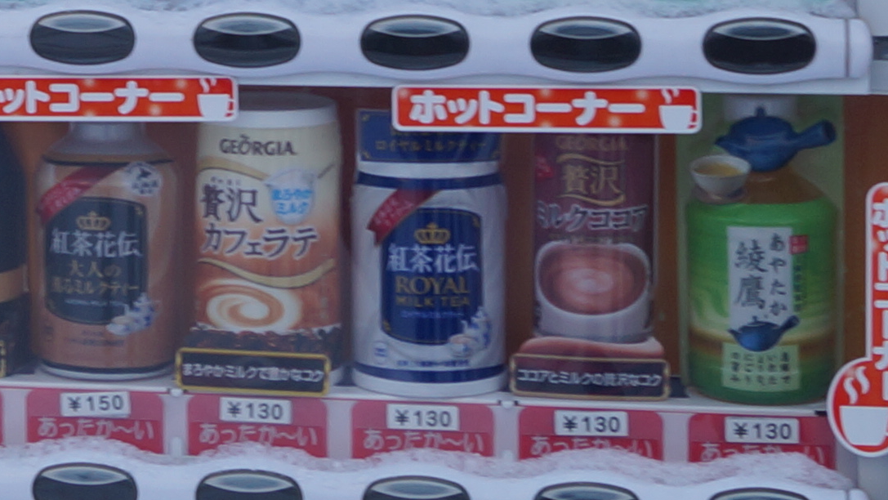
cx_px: -71
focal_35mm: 156
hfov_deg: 13.5
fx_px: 3674
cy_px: -373
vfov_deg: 7.6
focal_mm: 22
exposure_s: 1/80
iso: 100
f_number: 4.5
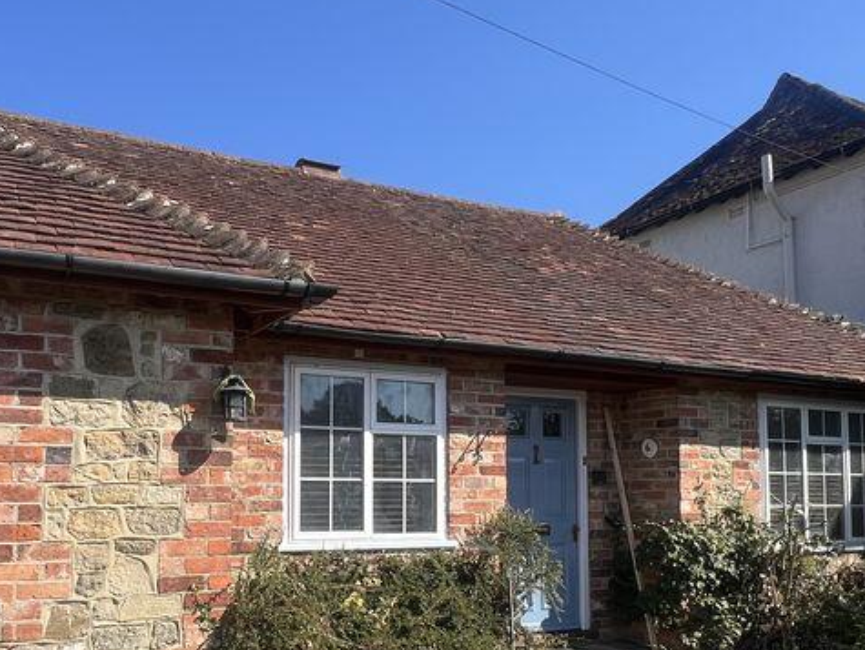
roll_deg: -0.5
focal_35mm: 28
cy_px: 446
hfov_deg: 61.7
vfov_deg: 48.7
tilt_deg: +2.5
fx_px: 700
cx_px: 282
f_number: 1.8
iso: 32
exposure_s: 1/1130
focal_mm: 1.57
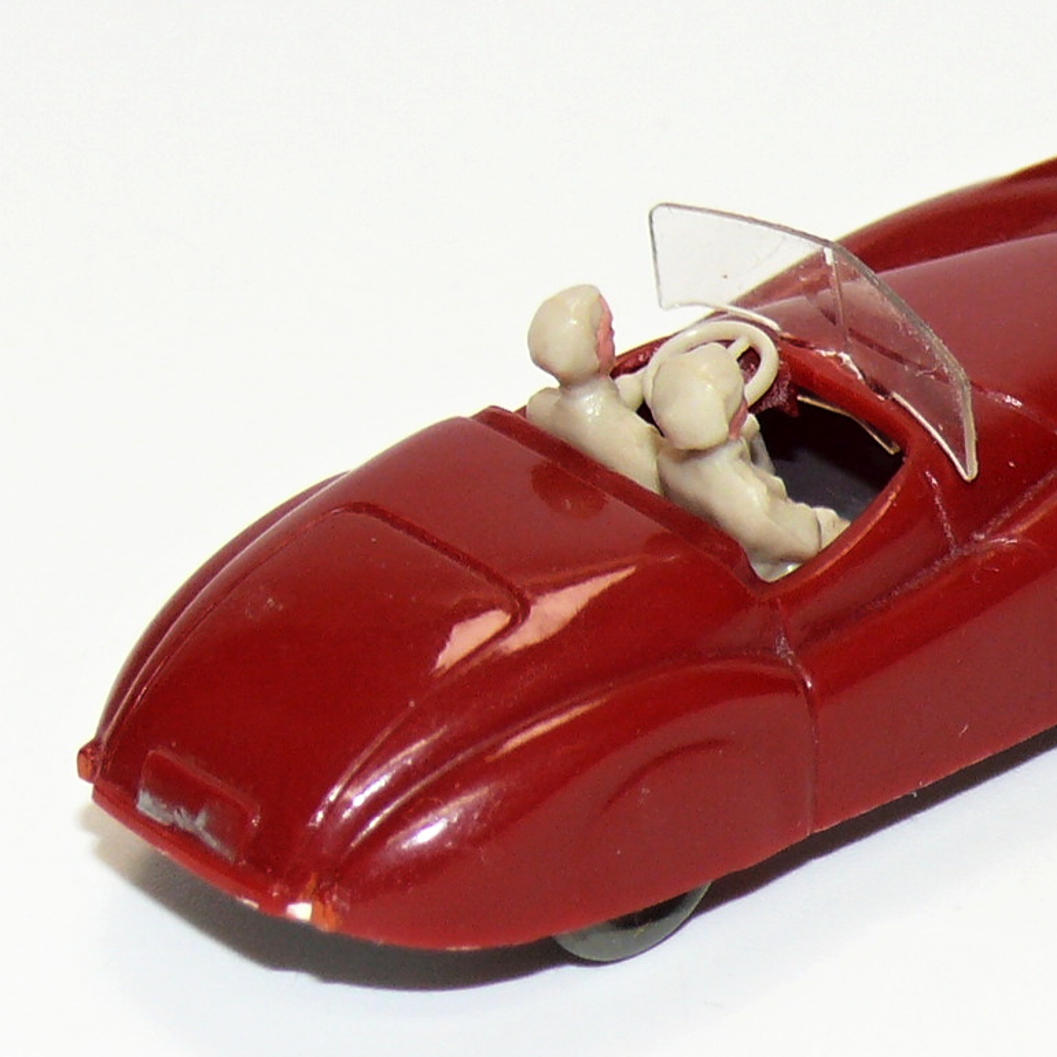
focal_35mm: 248
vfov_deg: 7.1
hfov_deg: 7.1
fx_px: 8568
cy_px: 469
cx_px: 769
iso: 100
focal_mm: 16.2
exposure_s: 1/30
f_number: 4
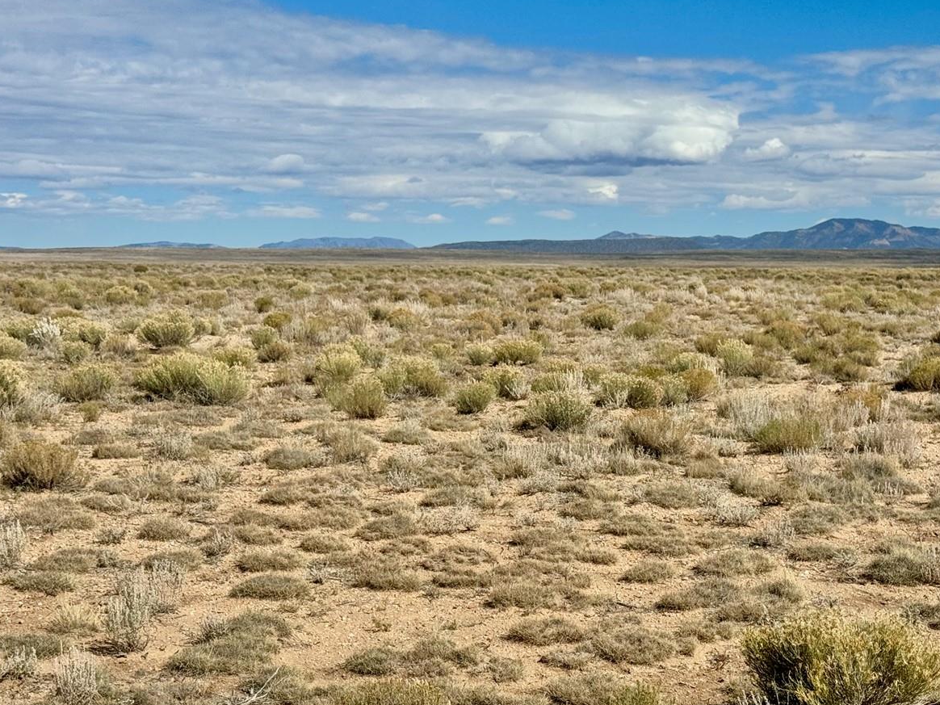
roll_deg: -1.3
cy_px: 413
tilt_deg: -5.5
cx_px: 587
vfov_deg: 22.2
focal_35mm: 66
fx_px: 1792
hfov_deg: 29.3
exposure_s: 1/10526
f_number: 1.78
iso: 80
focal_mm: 6.76
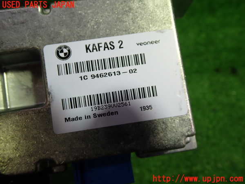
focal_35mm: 30
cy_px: 92
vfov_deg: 46.8
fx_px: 212
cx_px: 122
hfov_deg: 60.0
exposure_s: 1/60
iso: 125
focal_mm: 5.4
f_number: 2.3
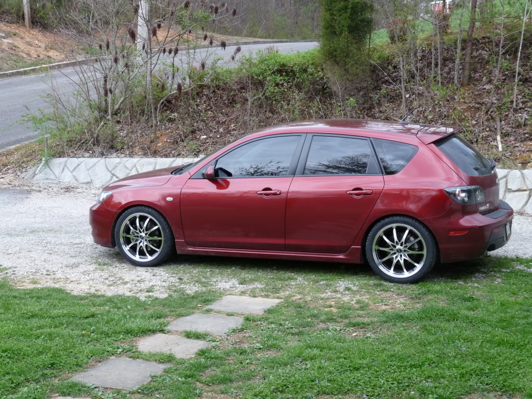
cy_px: 200
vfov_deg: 22.6
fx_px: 999
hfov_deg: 29.8
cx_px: 266
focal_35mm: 65
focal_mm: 11.5
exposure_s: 1/100
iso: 200
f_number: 3.4
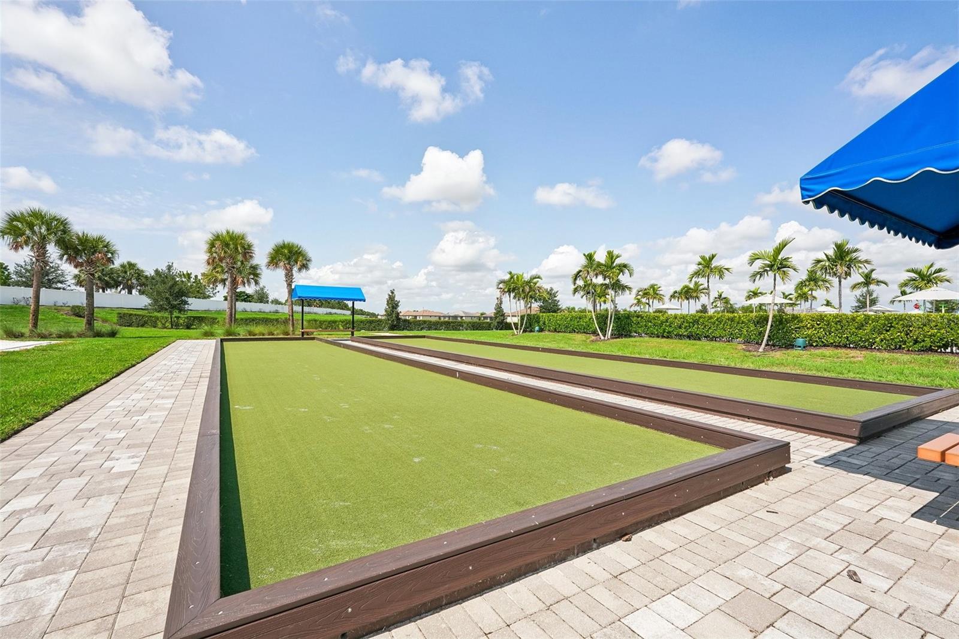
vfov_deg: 73.7
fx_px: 426
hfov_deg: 96.7
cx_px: 480
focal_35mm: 16
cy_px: 320
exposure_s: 1/1600
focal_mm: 16
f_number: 8
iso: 400
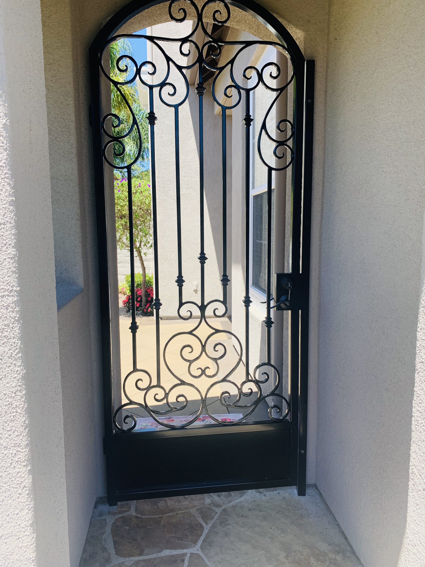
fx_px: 426
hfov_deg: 53.1
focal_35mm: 26
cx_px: 212
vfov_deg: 67.3
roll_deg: -1.2
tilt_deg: -7.8
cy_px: 284
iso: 25
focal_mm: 4.25
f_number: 1.8
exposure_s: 1/696
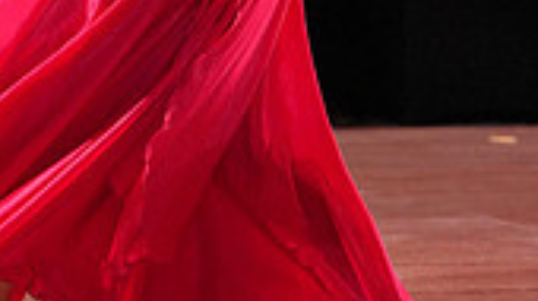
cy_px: -234
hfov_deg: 5.5
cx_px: 125
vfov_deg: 3.1
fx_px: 5612
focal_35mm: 394
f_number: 4
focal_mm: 110
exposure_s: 1/500
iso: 3200
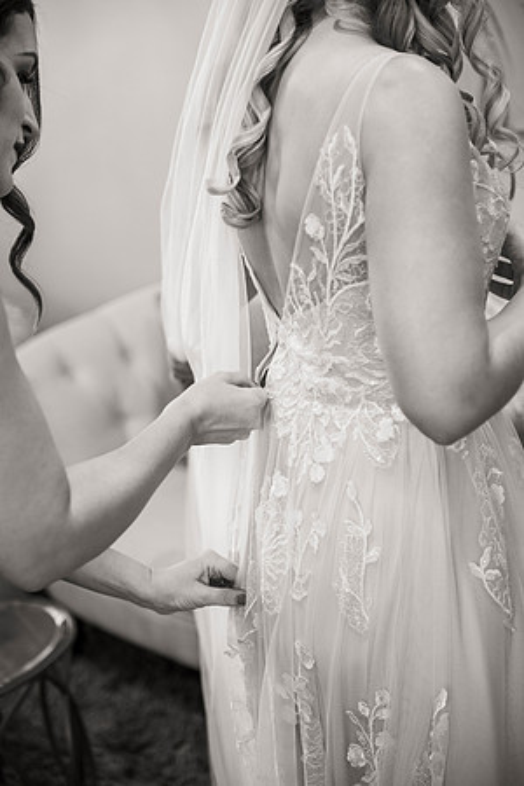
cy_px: 393
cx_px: 262
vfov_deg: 28.8
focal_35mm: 70
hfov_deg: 19.5
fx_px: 1528
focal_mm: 70
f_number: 3.2
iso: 1000
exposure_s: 1/250
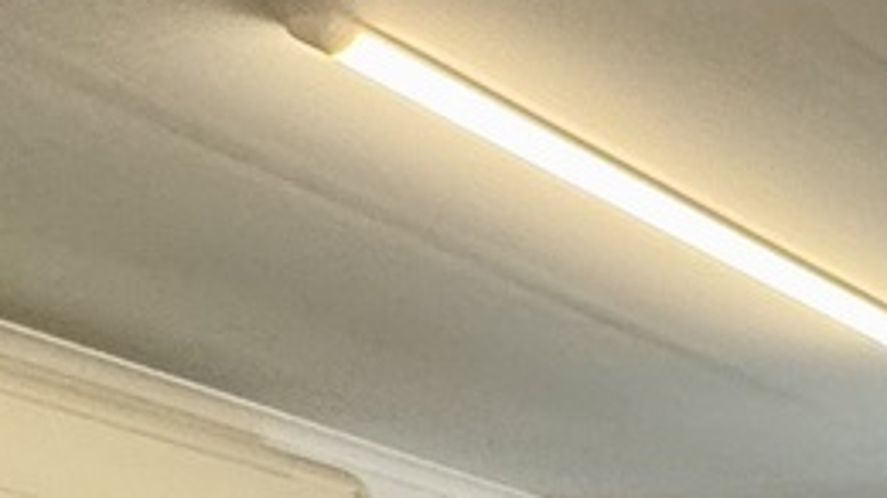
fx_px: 2069
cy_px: 1161
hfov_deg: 17.4
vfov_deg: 11.5
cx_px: 1777
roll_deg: -0.1
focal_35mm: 88
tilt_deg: -0.4
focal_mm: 2.22
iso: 200
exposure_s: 1/100
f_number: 2.2
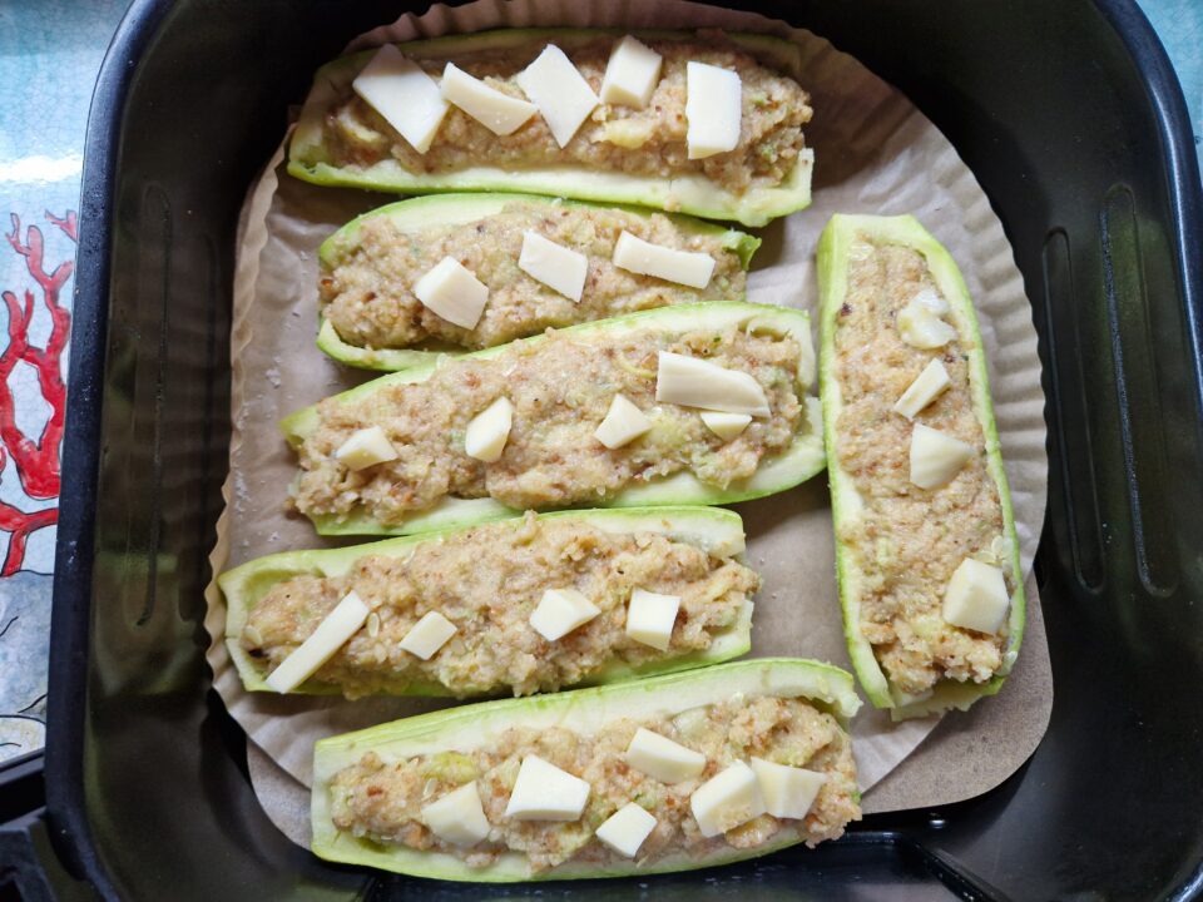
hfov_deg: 73.9
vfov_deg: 58.9
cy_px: 451
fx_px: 799
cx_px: 602
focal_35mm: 23
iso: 125
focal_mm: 5.4
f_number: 1.8
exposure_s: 1/100
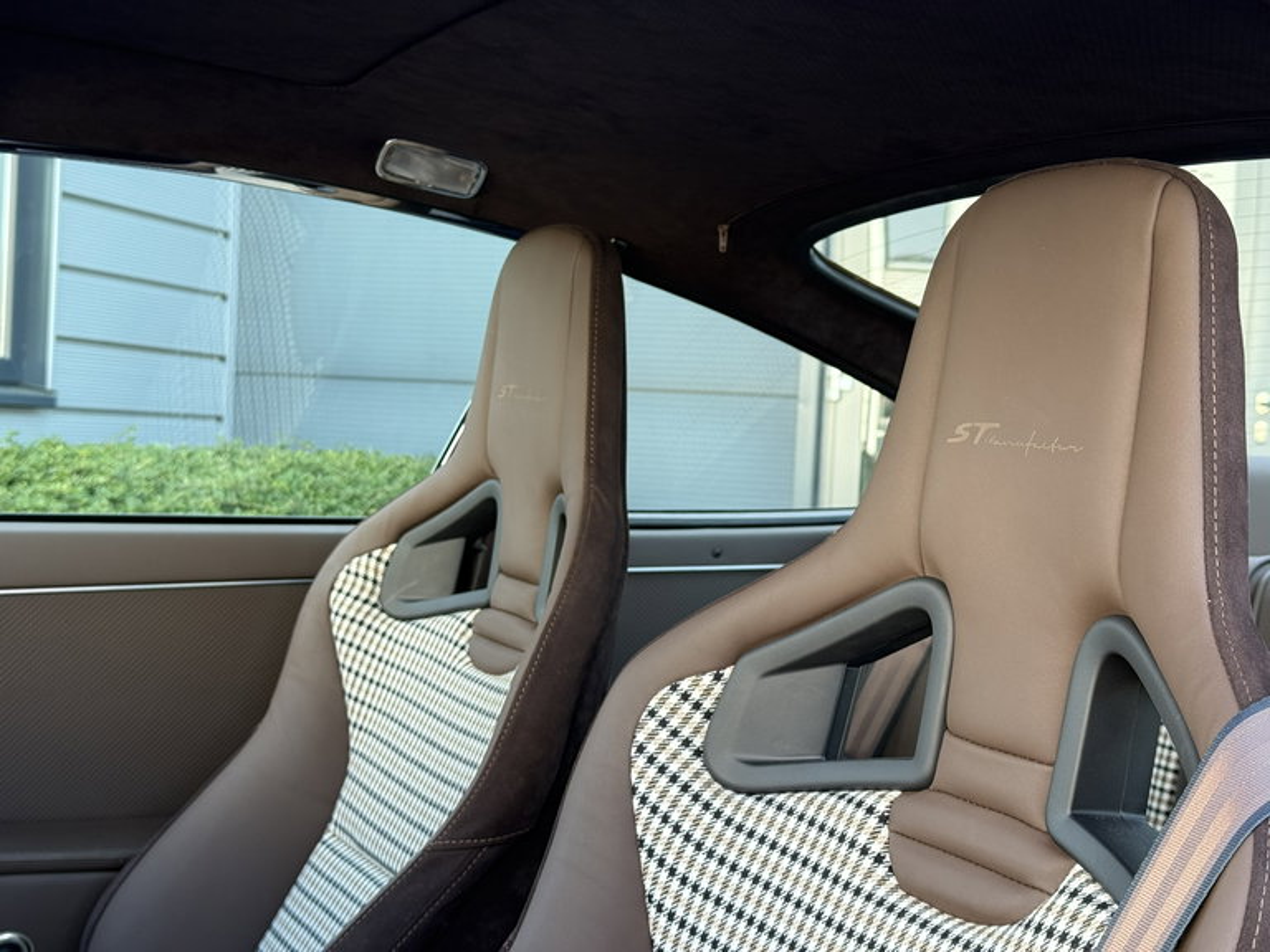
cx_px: 635
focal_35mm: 48
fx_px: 1761
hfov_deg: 39.7
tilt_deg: -1.1
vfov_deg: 30.3
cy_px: 476
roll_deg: -3.5
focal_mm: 6.76
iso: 64
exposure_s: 1/151
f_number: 1.78
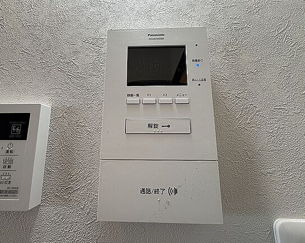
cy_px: 121
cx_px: 142
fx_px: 135
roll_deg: +0.1
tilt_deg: +9.8
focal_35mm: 15
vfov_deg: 84.0
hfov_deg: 96.7
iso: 125
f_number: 2.2
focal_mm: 2.22
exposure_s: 1/100
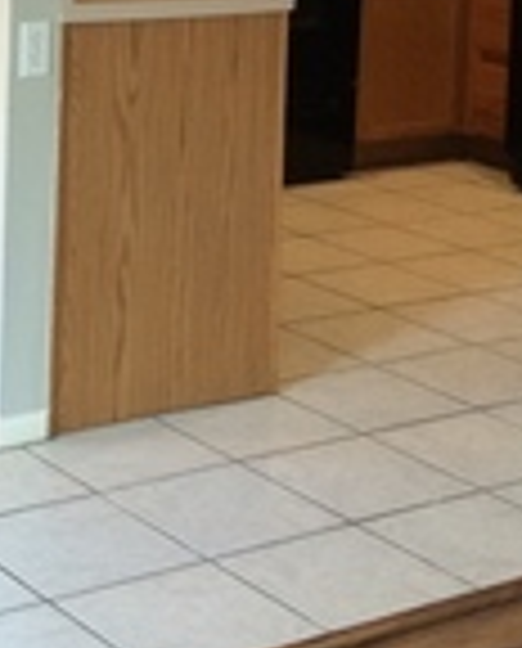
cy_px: -126
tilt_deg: -6.0
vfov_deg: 18.5
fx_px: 1885
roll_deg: -1.5
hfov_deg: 15.5
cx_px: 29
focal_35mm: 98
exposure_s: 1/30
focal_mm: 4.15
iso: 100
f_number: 2.2
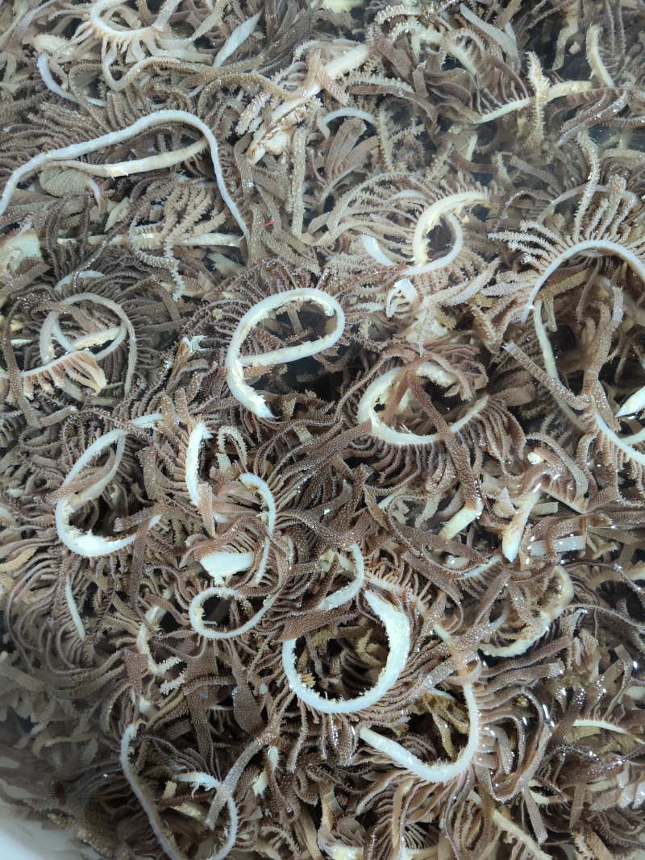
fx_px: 572
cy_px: 430
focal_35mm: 23
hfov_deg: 58.9
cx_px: 322
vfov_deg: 73.9
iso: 1000
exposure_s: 1/25
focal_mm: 5.35
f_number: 1.7
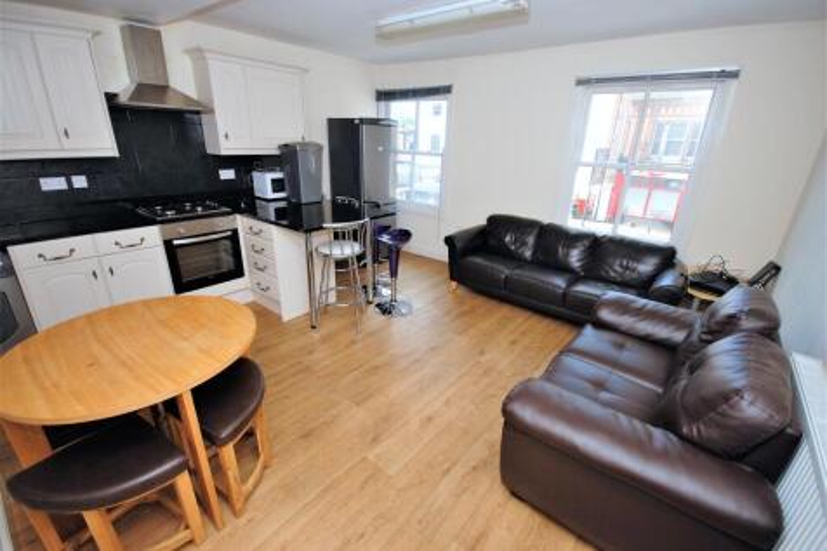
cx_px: 414
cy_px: 276
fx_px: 344
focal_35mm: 15
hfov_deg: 100.4
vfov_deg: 77.3
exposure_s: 1/60
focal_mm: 10
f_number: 4
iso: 100
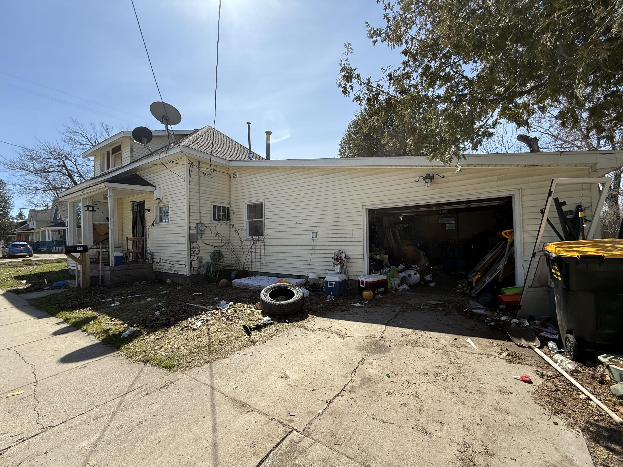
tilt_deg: +1.7
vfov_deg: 85.7
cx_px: 312
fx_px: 252
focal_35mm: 14
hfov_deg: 102.1
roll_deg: +1.1
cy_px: 234
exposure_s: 1/1259
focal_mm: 2.22
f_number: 2.2
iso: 50
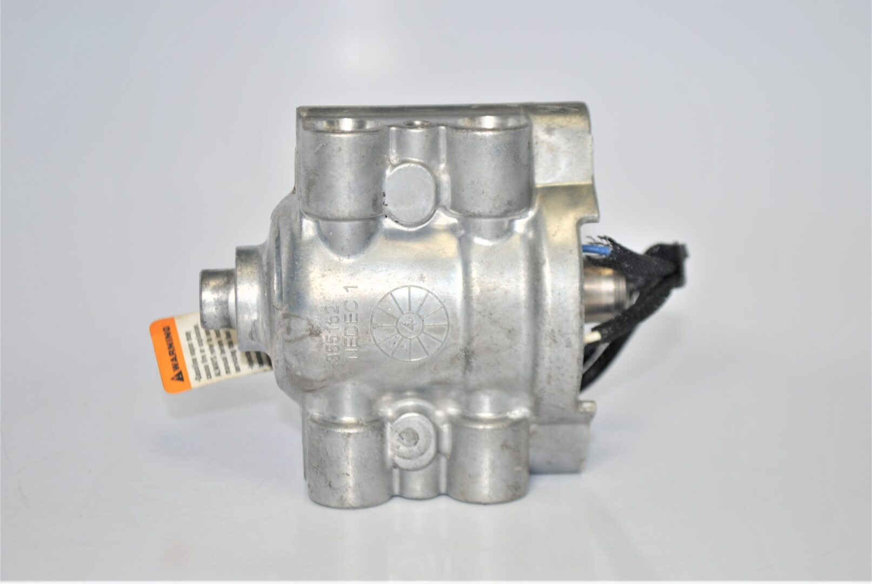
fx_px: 1819
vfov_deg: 18.2
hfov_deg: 27.0
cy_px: 292
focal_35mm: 75
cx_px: 436
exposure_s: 1/60
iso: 100
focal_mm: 50
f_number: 5.6
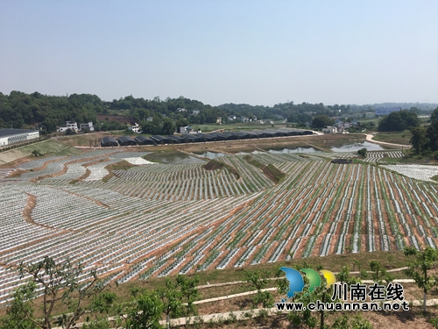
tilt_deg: -6.6
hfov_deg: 61.7
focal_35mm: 29
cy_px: 164
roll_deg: +1.9
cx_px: 219
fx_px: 367
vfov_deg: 48.2
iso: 25
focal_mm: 4.15
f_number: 2.2
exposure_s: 1/2198
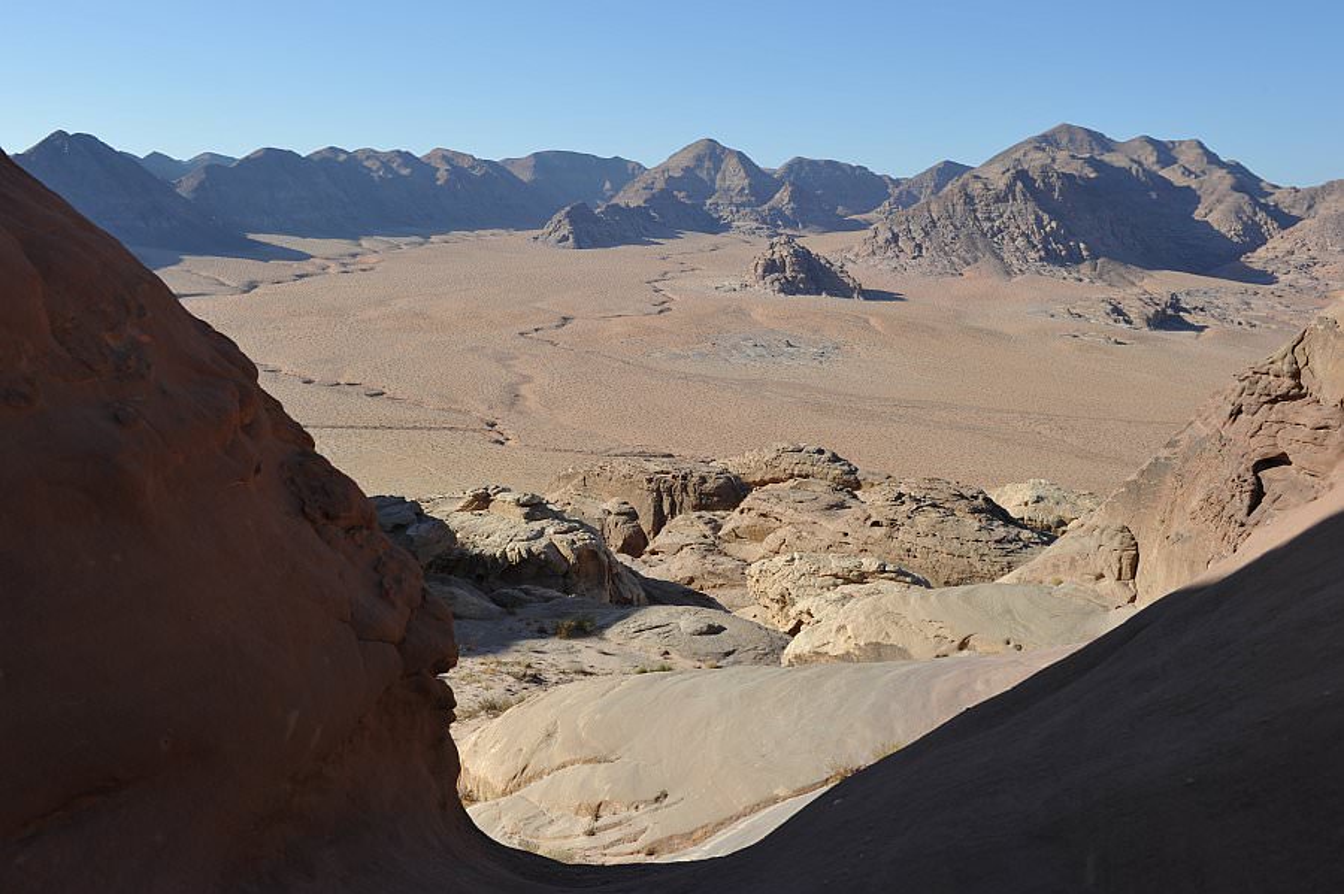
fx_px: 1194
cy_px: 447
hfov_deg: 58.7
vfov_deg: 41.1
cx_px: 672
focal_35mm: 32
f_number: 9
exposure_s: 1/320
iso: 200
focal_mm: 32
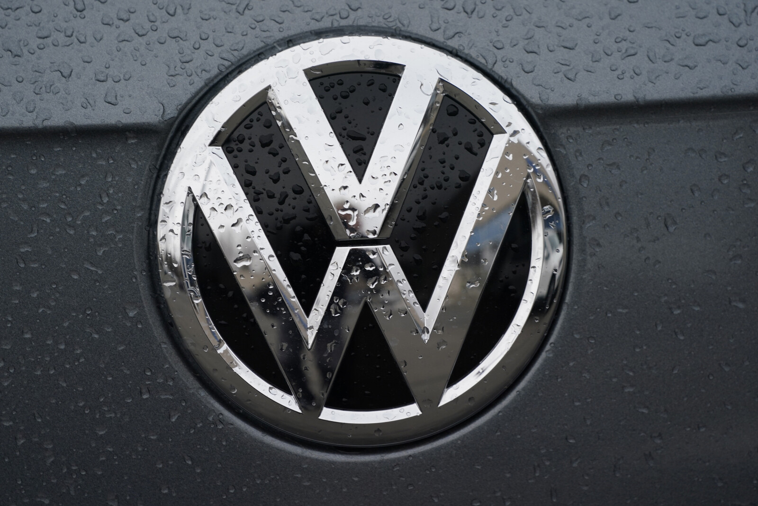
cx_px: 379
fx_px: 8170
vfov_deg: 3.5
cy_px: 253
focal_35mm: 388
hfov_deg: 5.3
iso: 500
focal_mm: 388
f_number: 5.6
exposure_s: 1/320
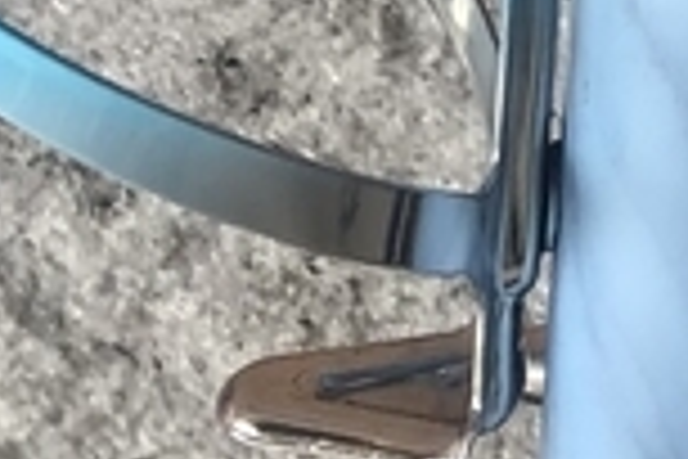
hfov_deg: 8.7
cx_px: 1165
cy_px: -927
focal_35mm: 228
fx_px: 4357
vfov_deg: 5.6
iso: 20
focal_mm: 3.99
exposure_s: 1/40
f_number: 1.8
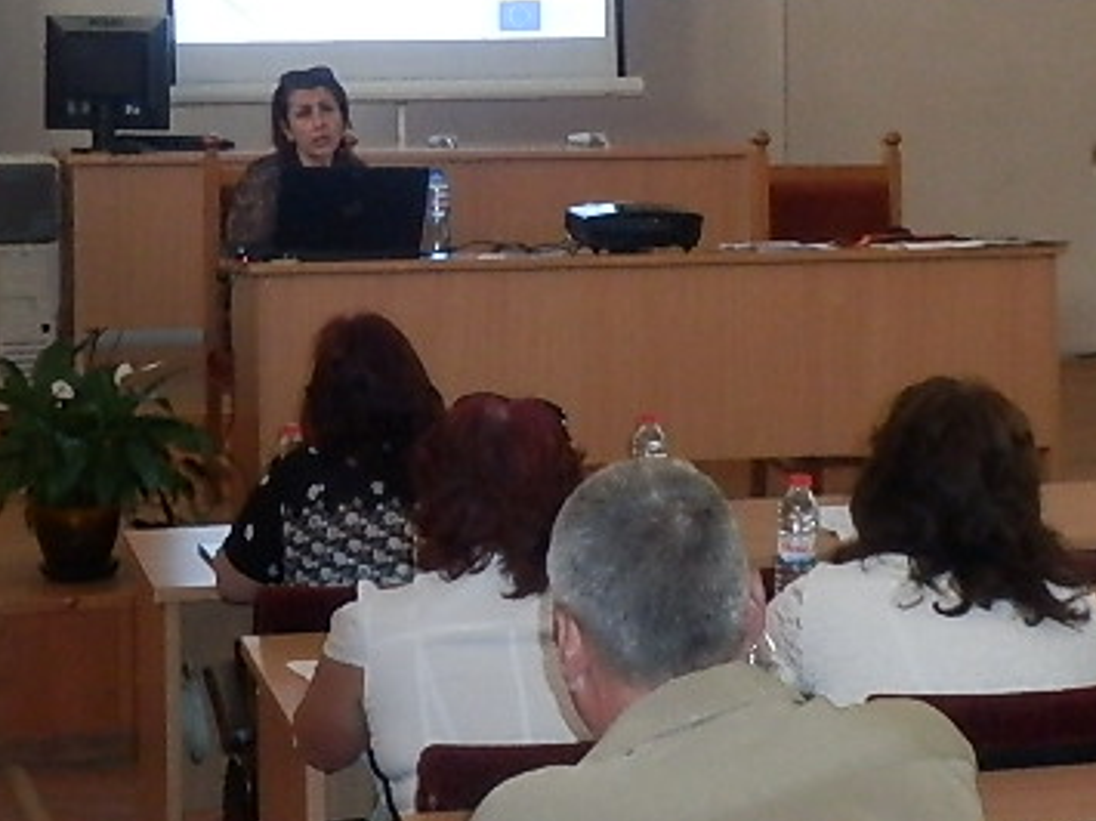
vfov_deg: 12.4
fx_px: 3766
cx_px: 531
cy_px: 127
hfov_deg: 16.6
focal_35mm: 119
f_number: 3.7
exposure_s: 1/30
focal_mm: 5.9
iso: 400
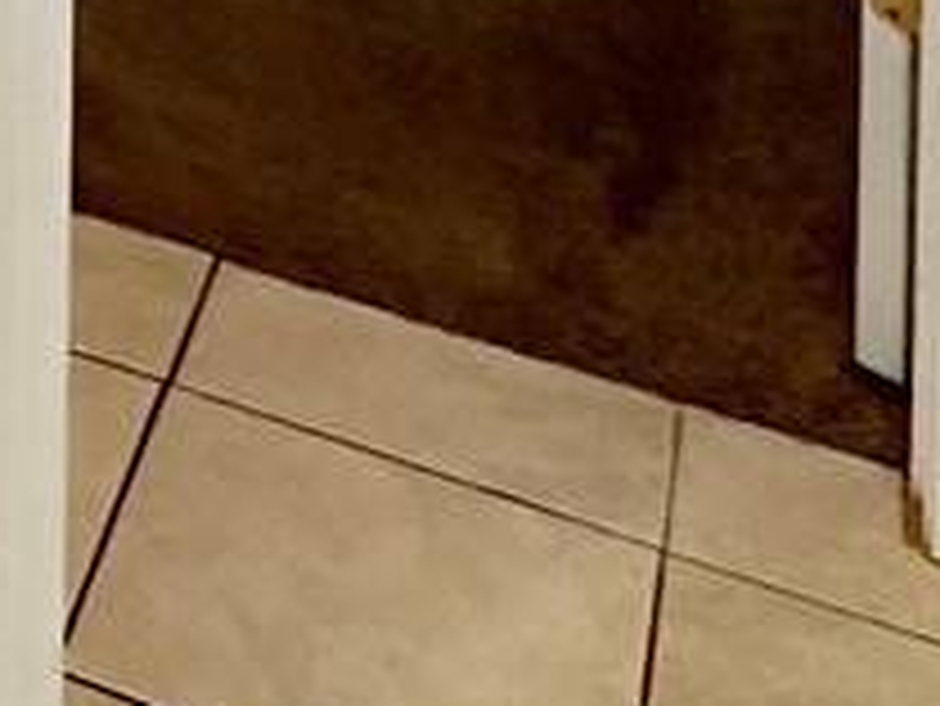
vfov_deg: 9.9
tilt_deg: -1.1
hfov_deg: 15.4
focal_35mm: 107
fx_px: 2907
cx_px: -819
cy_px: -1497
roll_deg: +0.0
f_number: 2.2
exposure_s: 1/60
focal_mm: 2.22
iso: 320
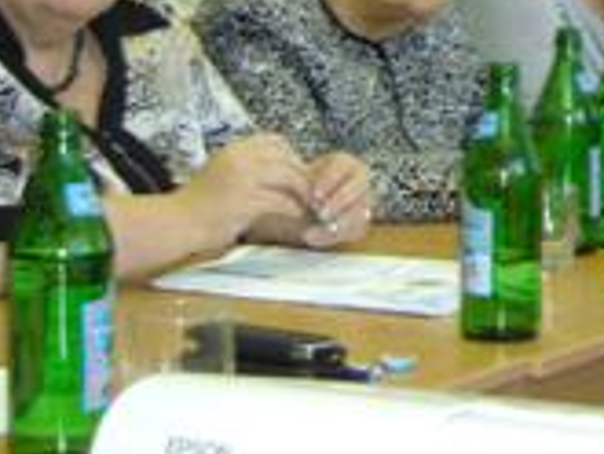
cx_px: 600
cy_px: -168
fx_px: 2375
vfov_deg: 10.6
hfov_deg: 14.3
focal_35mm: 136
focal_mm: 5.8
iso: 200
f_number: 2.8
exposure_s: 1/30
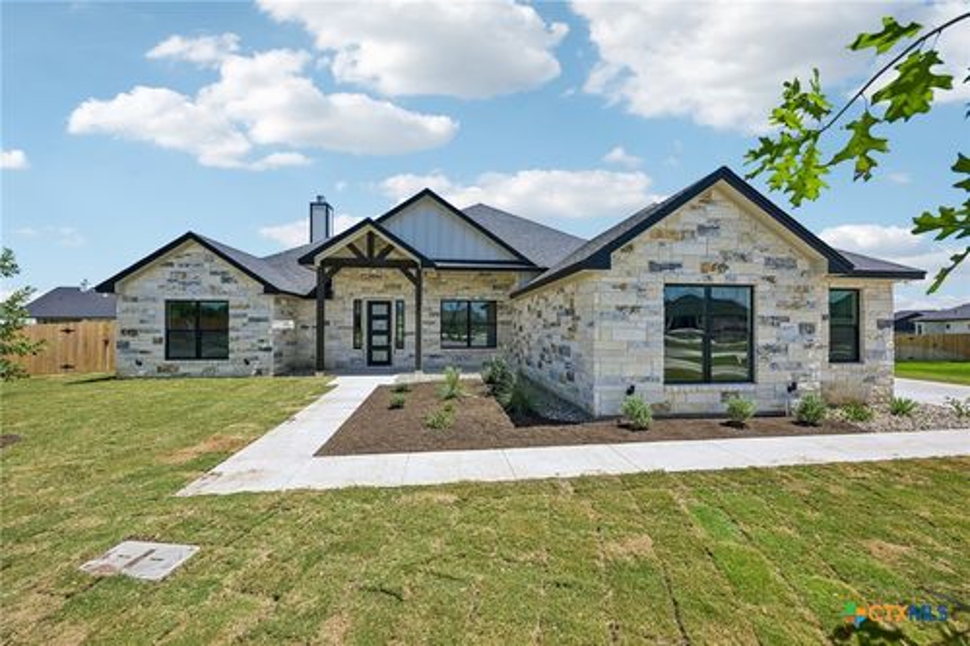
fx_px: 377
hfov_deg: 104.3
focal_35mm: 14
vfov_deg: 81.2
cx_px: 485
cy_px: 323
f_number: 6.7
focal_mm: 14
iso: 100
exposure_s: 1/500
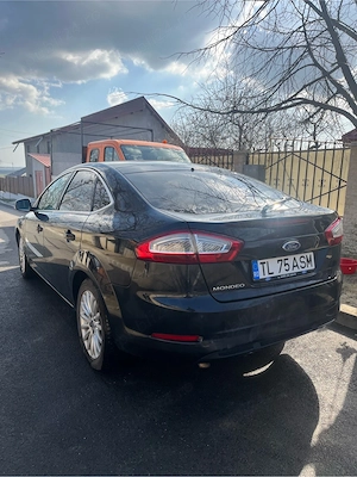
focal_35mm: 26
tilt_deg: -10.4
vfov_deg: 67.3
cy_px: 238
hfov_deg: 53.1
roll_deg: +1.1
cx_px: 178
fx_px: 358
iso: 50
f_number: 1.6
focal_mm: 5.1
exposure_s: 1/2222
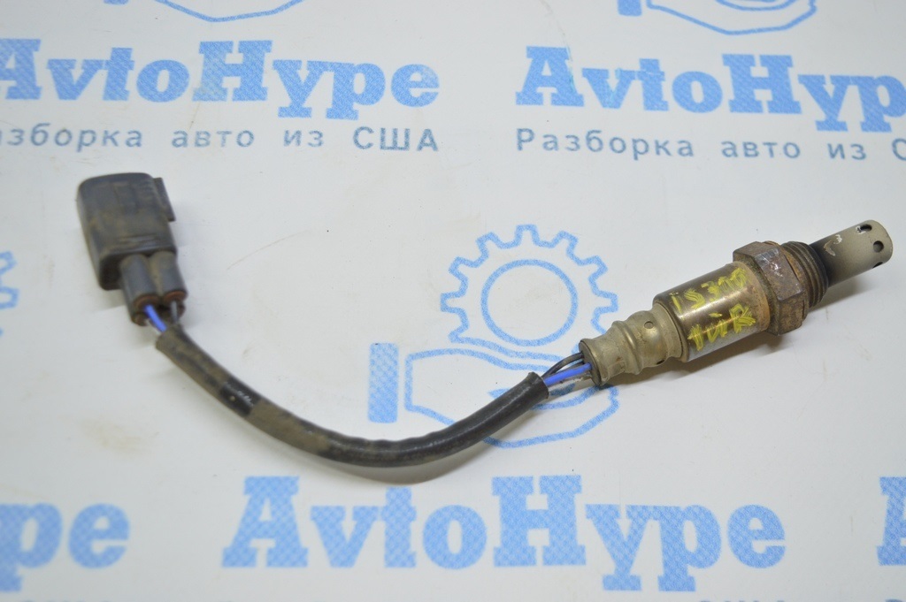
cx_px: 453
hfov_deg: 48.0
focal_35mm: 40
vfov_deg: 33.0
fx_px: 1018
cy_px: 301
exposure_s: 1/60
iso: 400
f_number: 4
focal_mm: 27
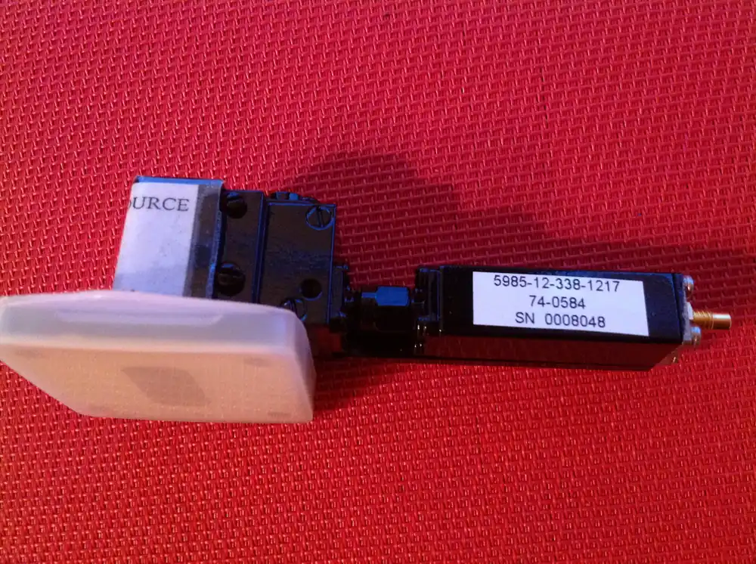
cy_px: 282
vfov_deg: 40.6
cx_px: 378
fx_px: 763
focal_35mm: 35
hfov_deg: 52.7
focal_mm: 4.28
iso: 640
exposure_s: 1/15
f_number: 2.4
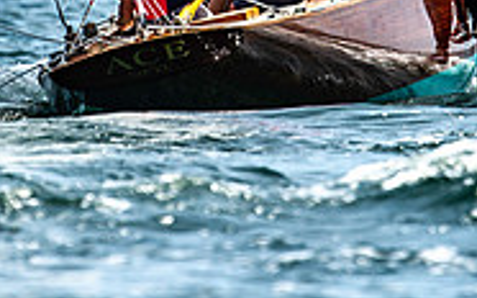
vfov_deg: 0.7
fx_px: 24737
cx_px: 182
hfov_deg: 1.1
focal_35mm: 1904
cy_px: -149
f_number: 5
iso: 400
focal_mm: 600
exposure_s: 1/4000
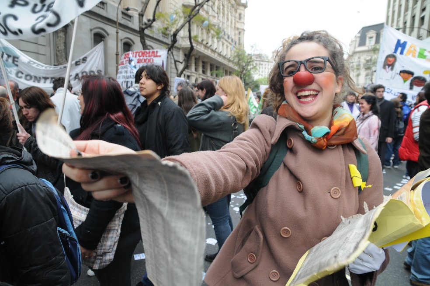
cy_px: 143
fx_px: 609
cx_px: 215
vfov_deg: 26.4
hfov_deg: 38.9
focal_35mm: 51
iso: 320
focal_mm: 34
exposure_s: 1/125
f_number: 6.3
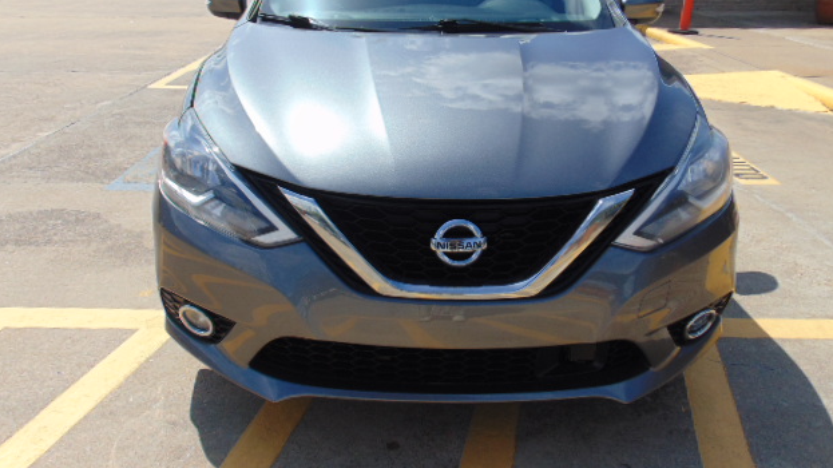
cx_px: 419
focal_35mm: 28
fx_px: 618
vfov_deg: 41.3
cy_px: 190
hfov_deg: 67.9
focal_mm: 4.5
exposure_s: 1/250
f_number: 7.7
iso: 80
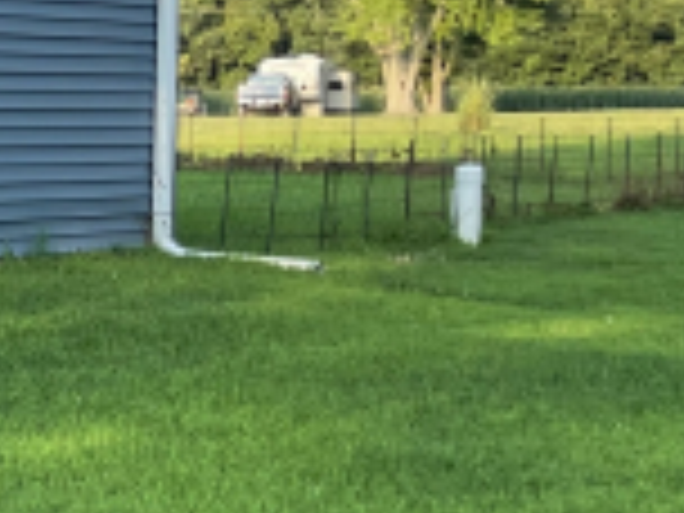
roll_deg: +0.6
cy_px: 207
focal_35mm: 114
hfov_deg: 13.8
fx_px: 2253
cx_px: -812
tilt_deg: -1.5
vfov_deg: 13.0
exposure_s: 1/824
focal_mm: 4.2
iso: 32
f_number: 1.6
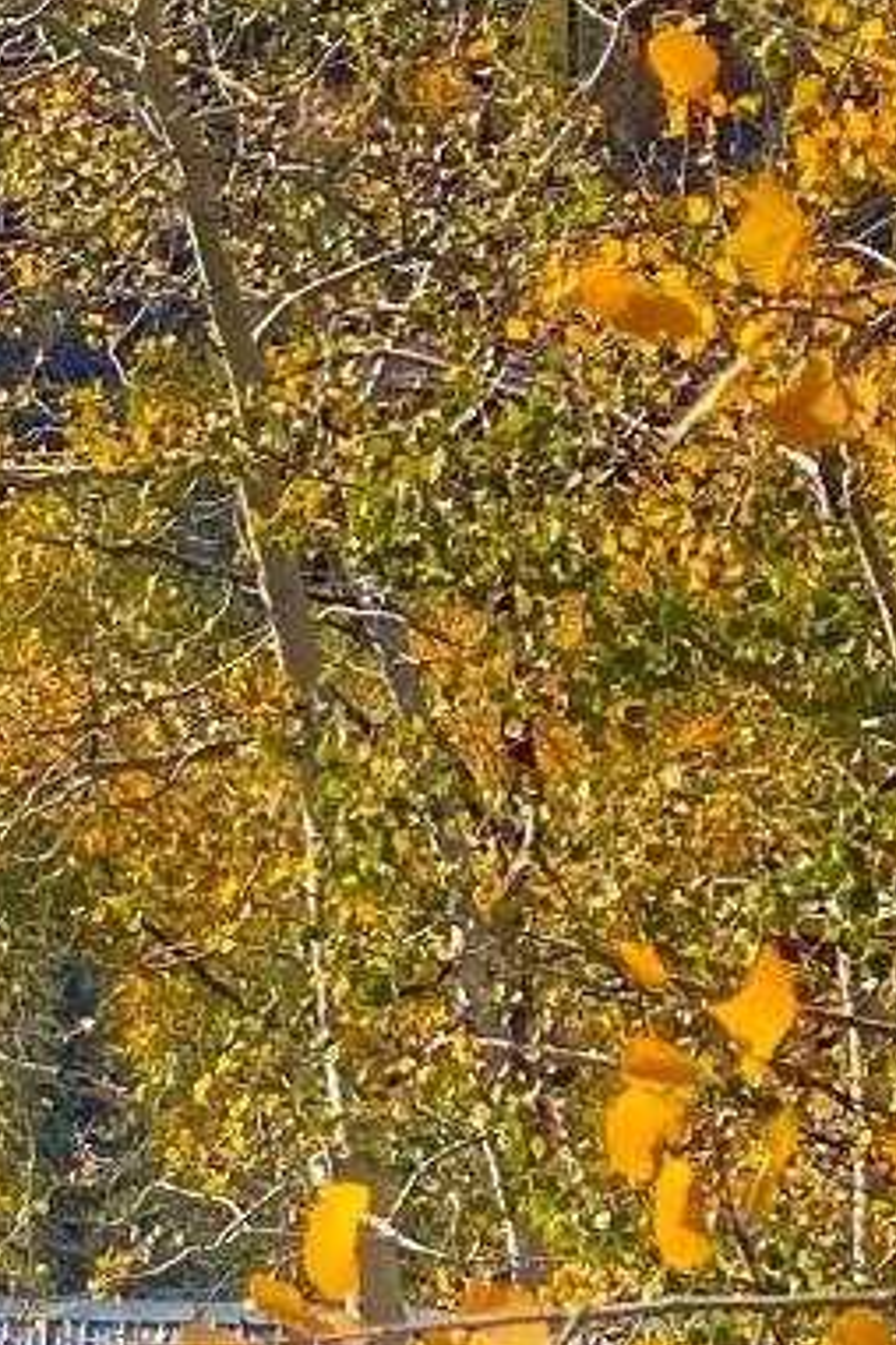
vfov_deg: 7.2
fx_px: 10602
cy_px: -173
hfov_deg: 4.7
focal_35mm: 284
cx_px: -1323
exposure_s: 1/2179
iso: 20
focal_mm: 6
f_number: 2
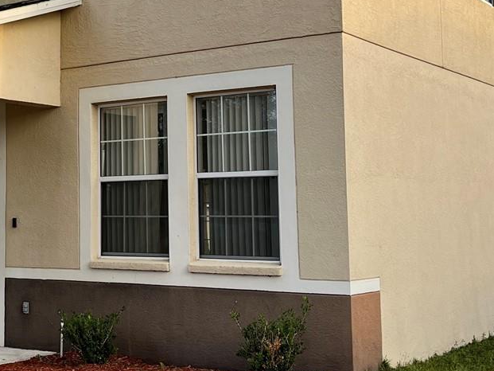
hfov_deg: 28.1
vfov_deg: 21.8
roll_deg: +0.6
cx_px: 66
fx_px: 956
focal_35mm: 67
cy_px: 115
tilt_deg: +5.6
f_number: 1.6
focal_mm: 5.1
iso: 50
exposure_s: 1/611
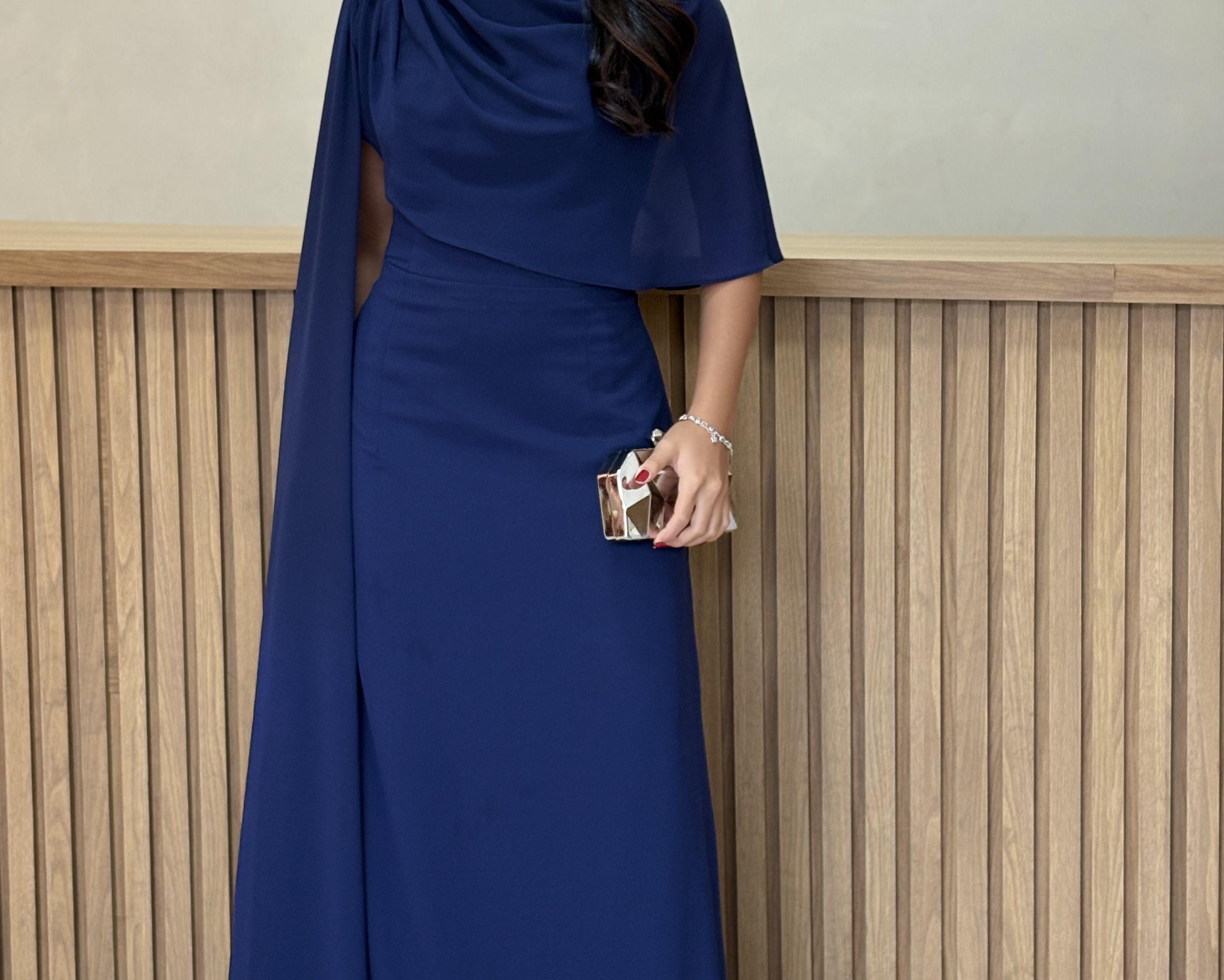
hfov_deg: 23.8
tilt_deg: -6.9
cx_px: 527
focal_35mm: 80
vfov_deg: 19.2
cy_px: 392
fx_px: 2898
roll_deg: +0.6
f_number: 1.6
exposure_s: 1/60
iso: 80
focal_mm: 5.96
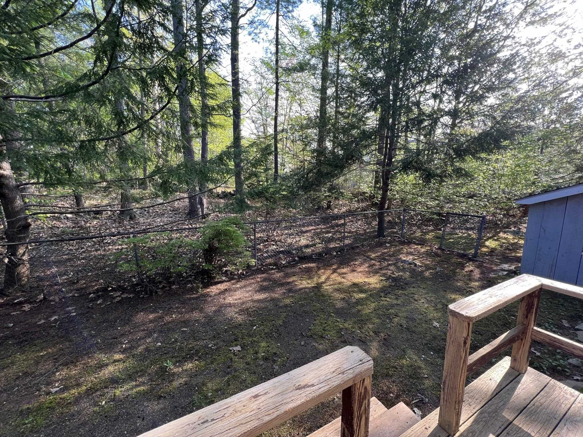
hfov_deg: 106.2
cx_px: 292
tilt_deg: -9.2
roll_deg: +0.8
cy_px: 218
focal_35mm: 13
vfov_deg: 89.9
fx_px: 219
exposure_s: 1/99
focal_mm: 1.57
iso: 40
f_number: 1.8
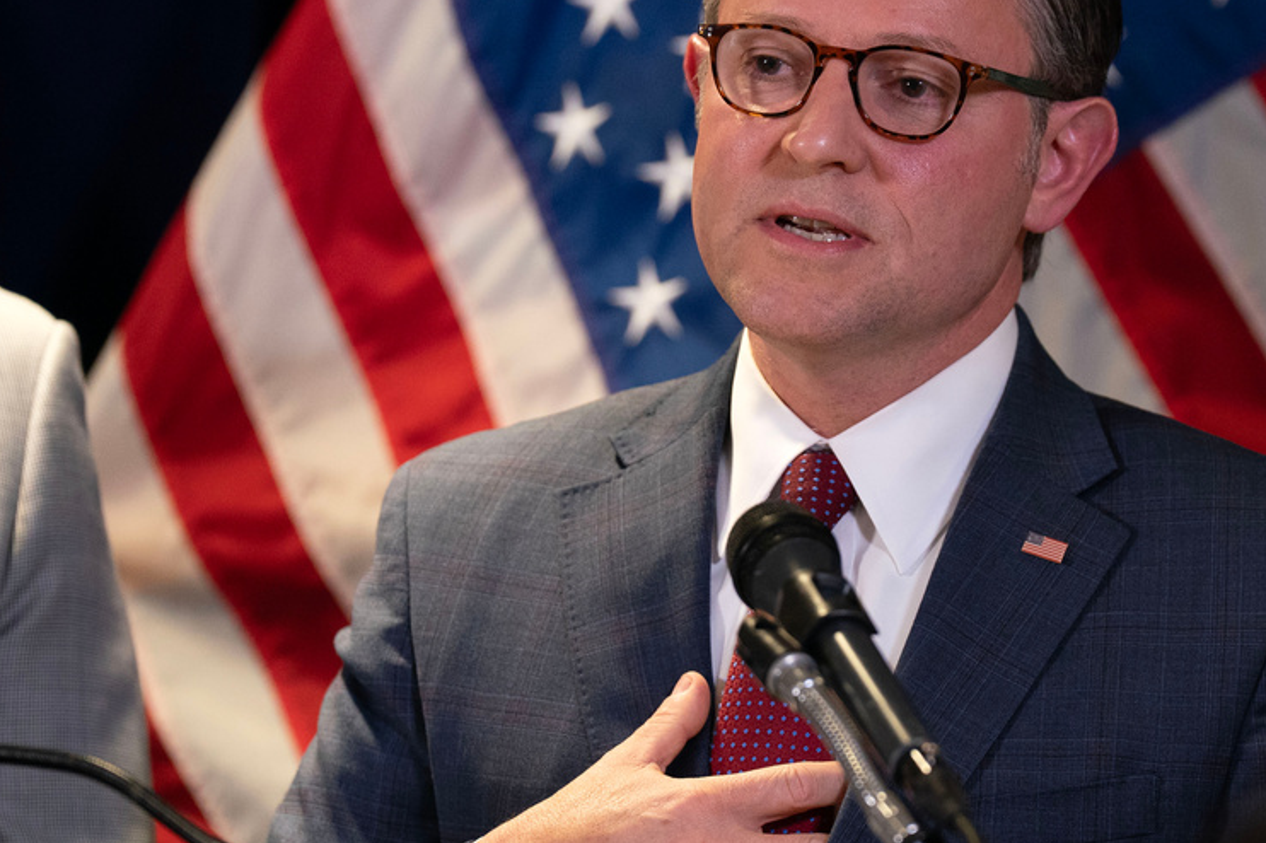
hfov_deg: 7.5
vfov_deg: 5.0
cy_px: 314
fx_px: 9701
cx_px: 848
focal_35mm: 276
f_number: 3.5
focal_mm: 200
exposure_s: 1/400
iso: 2000
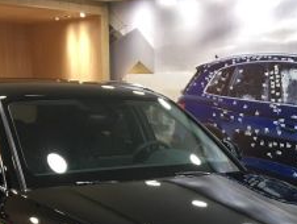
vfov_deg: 21.2
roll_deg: -1.4
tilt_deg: -16.6
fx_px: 567
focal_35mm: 66
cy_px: 244
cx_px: 208
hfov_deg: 29.1
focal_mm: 4.15
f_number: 2.2
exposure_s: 1/33
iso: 125
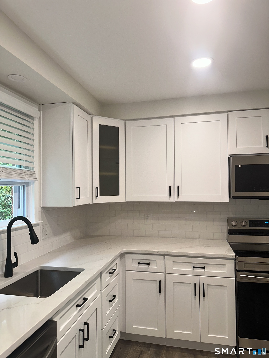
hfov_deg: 56.8
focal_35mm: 24
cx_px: 134
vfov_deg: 71.6
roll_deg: +0.7
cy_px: 179
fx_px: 249
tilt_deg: +2.1
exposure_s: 1/138
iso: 50
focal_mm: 6.86
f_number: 1.78
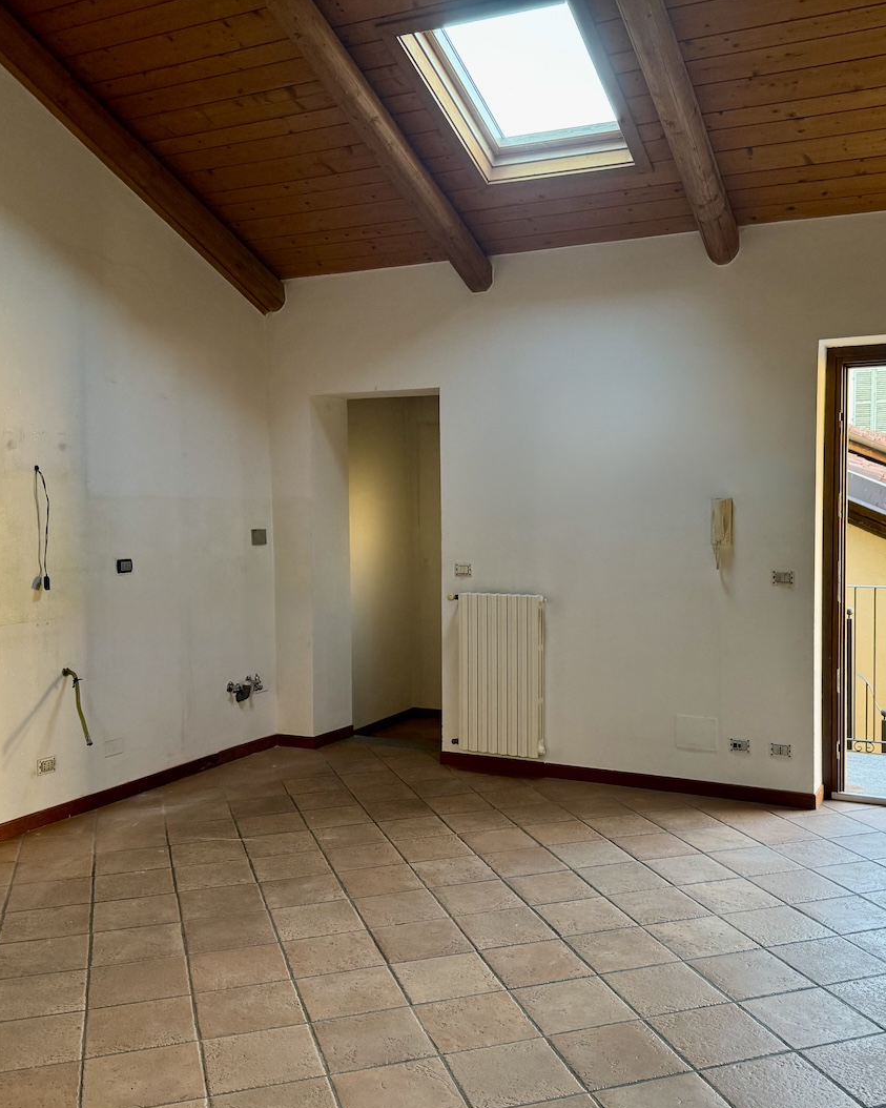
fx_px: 1049
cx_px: 500
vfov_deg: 55.7
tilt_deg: -2.0
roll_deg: -0.3
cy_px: 562
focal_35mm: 32
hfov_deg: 45.7
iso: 200
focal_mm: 6.76
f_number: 1.78
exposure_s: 1/90
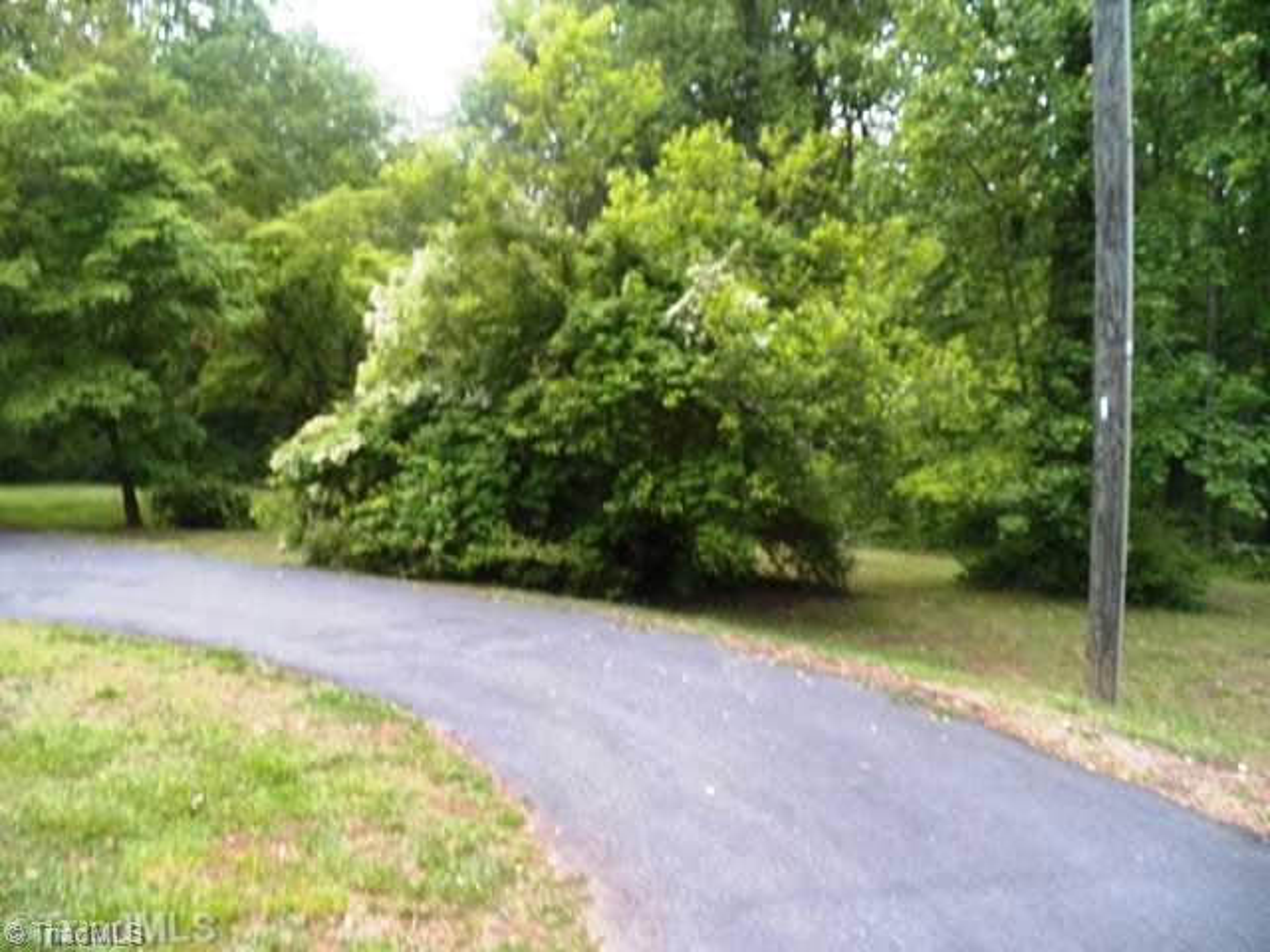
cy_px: 476
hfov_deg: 63.4
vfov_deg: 49.7
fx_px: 1027
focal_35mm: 28
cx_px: 635
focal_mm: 4.9
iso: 250
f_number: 2.8
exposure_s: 1/30
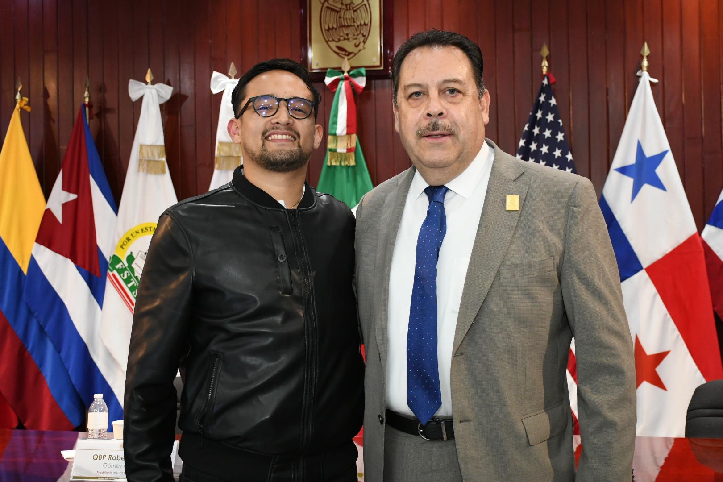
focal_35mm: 48
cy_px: 241
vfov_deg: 28.1
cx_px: 362
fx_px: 964
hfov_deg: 41.1
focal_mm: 32
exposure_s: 1/100
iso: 2500
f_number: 4
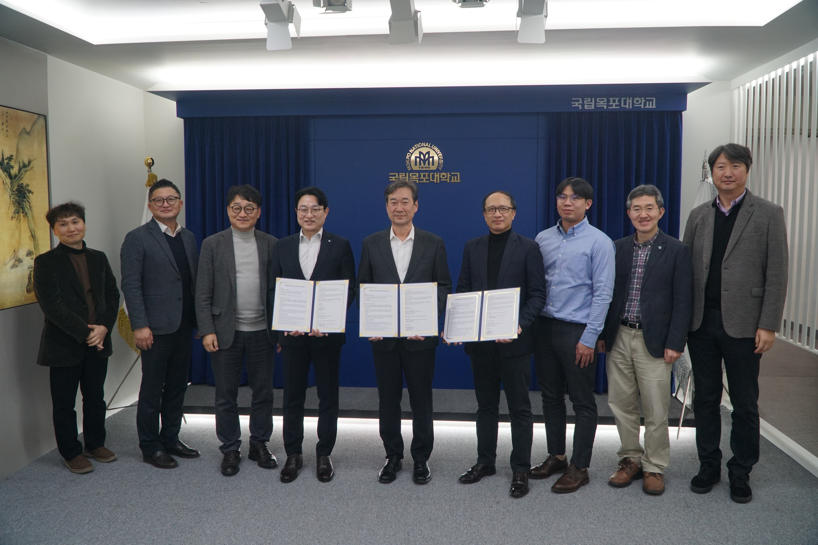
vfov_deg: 47.9
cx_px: 409
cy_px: 272
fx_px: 613
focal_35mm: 27
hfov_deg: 67.4
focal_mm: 18
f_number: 5
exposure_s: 1/125
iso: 800
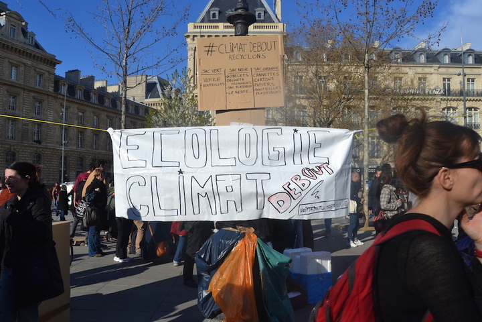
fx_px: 361
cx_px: 241
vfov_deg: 47.9
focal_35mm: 27
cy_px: 161
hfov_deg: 67.4
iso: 100
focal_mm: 18
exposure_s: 1/320
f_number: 9
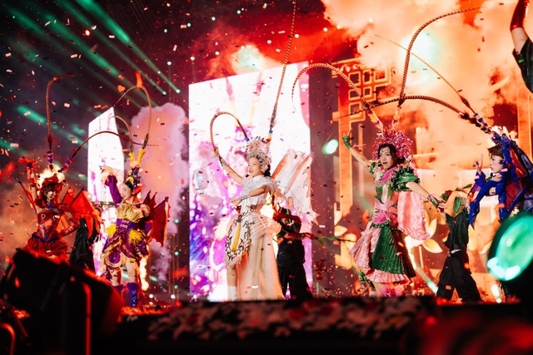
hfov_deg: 28.8
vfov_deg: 19.5
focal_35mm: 70
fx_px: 1037
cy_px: 178
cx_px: 266
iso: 800
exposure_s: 1/400
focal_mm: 70
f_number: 2.8
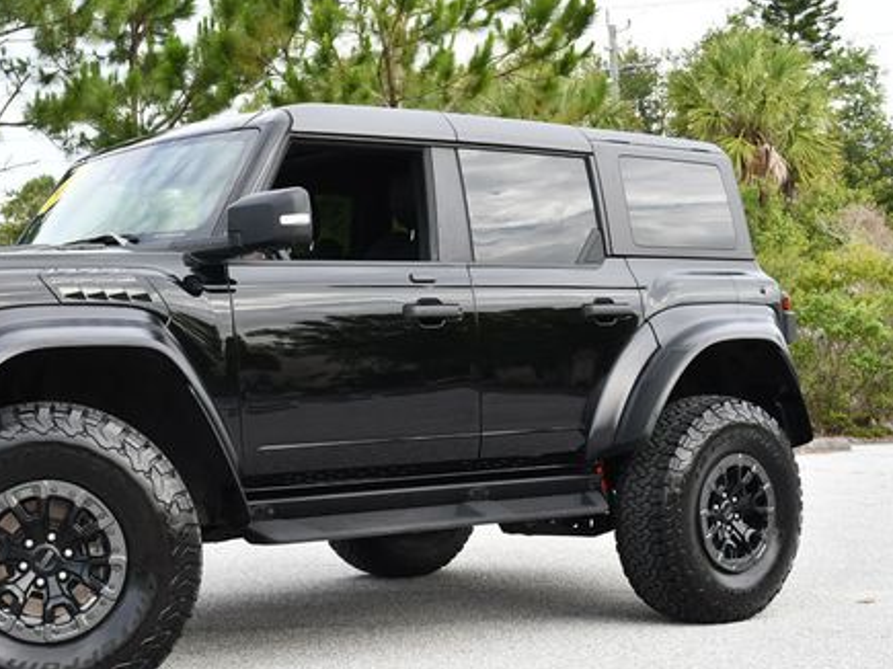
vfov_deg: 21.6
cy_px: 355
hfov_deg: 28.2
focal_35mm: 68
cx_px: 240
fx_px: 1754
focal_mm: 24
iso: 220
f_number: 5.6
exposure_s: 1/250
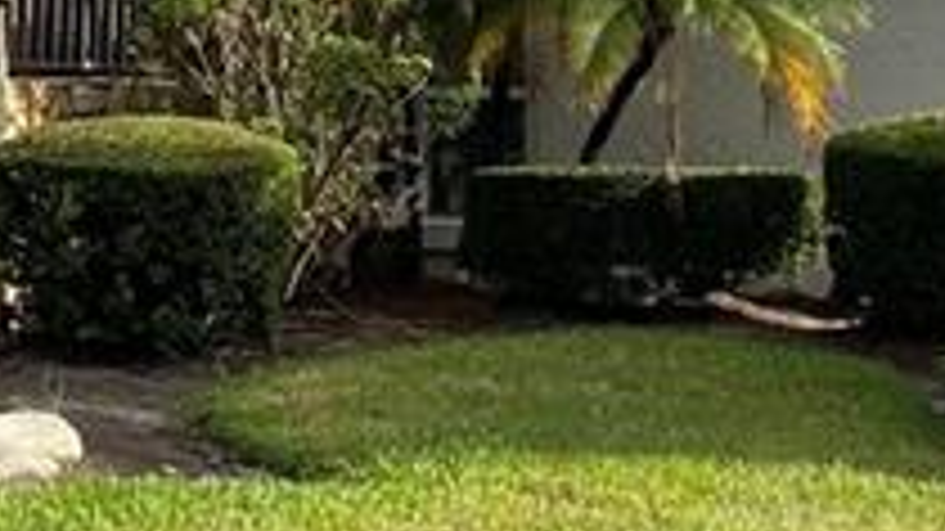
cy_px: -4
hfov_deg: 13.2
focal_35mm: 162
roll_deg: -1.2
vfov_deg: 7.5
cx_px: 220
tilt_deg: +2.4
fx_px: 4058
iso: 32
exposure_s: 1/1272
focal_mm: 4.25
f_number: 1.8
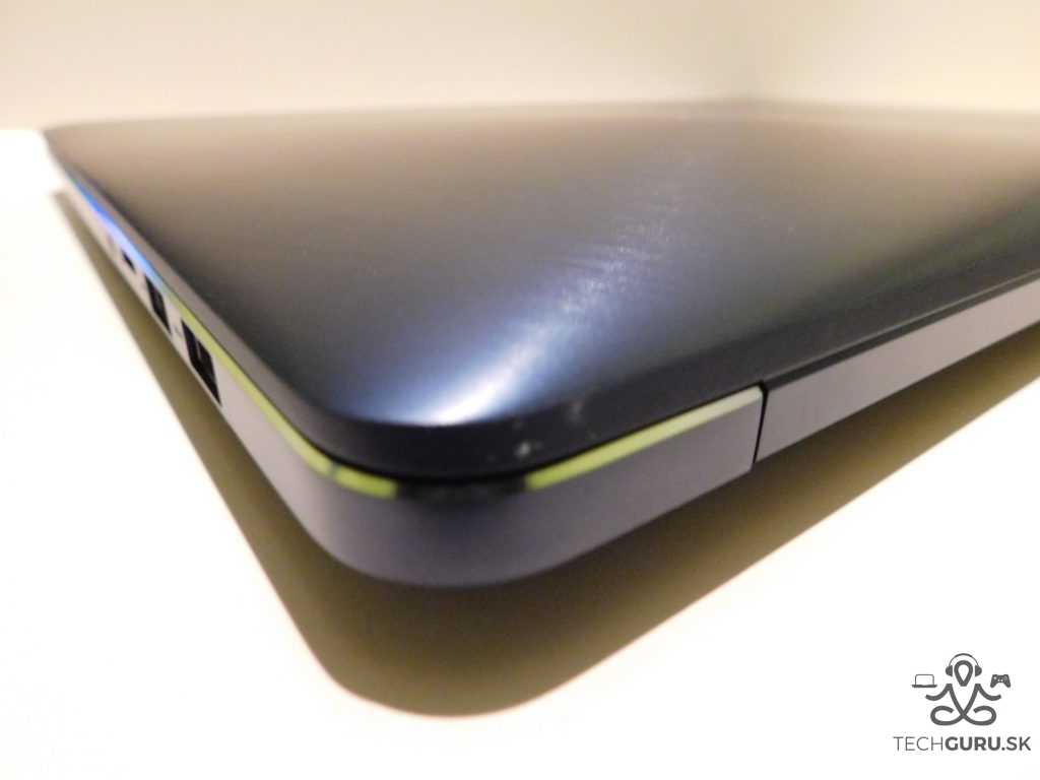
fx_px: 691
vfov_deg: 58.9
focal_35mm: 23
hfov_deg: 73.9
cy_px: 390
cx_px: 520
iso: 800
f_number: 3
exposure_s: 1/4
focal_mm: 4
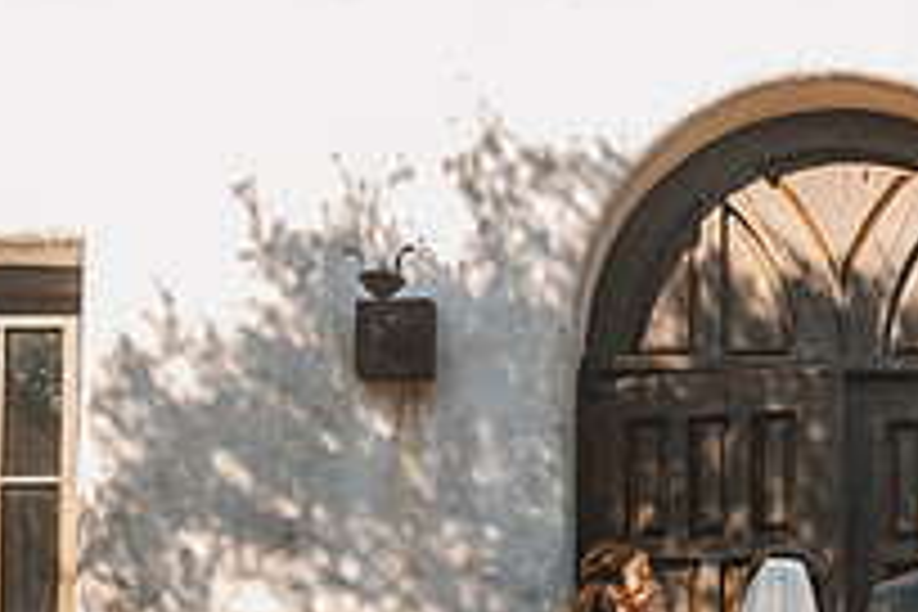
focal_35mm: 74
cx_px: 806
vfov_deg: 17.4
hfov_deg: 26.5
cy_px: 772
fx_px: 1887
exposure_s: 1/4000
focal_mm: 26
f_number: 2.8
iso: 1000
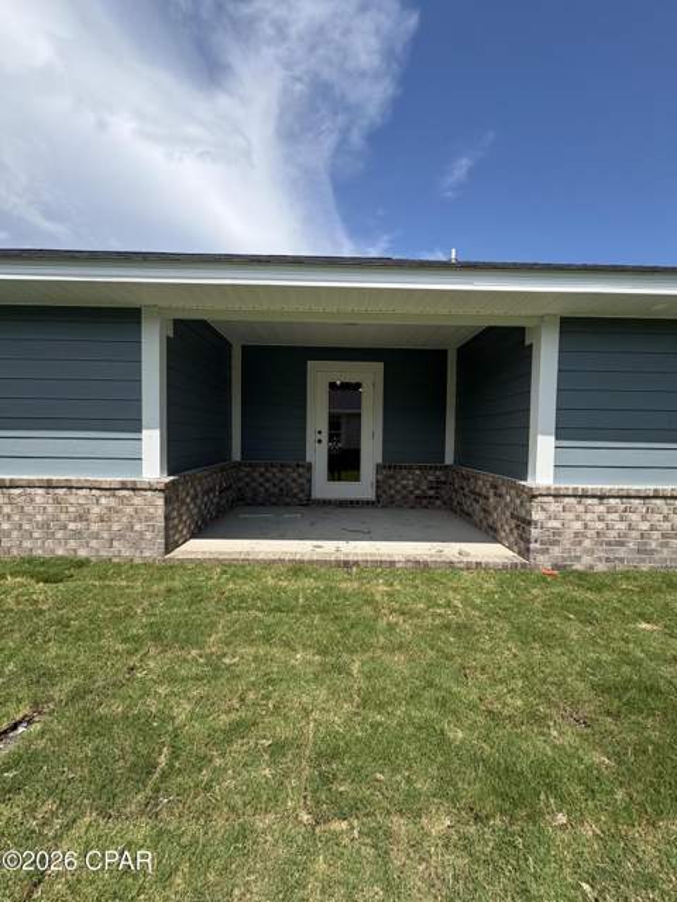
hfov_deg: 85.7
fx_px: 365
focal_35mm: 14
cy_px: 451
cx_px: 338
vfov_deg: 102.1
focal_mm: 2.22
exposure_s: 1/1126
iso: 50
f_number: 2.2
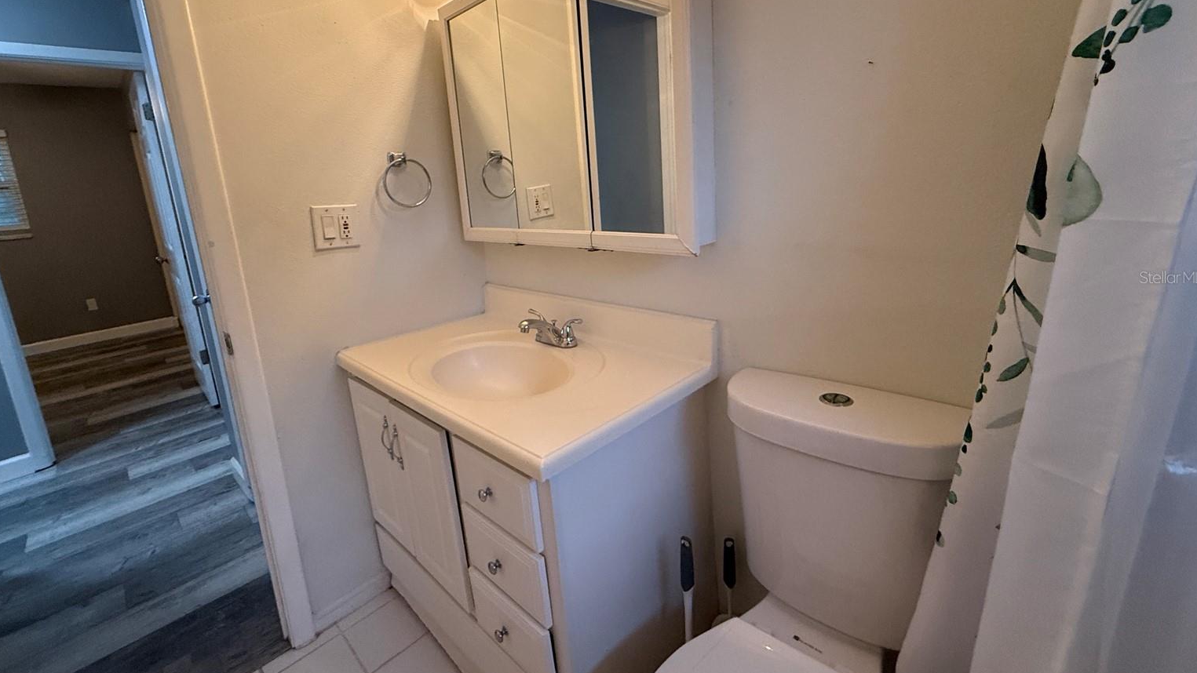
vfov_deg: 66.6
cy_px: 277
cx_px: 586
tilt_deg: -11.1
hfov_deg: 99.4
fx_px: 508
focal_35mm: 16
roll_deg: +4.2
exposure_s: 1/60
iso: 400
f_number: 2.2
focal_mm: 2.22
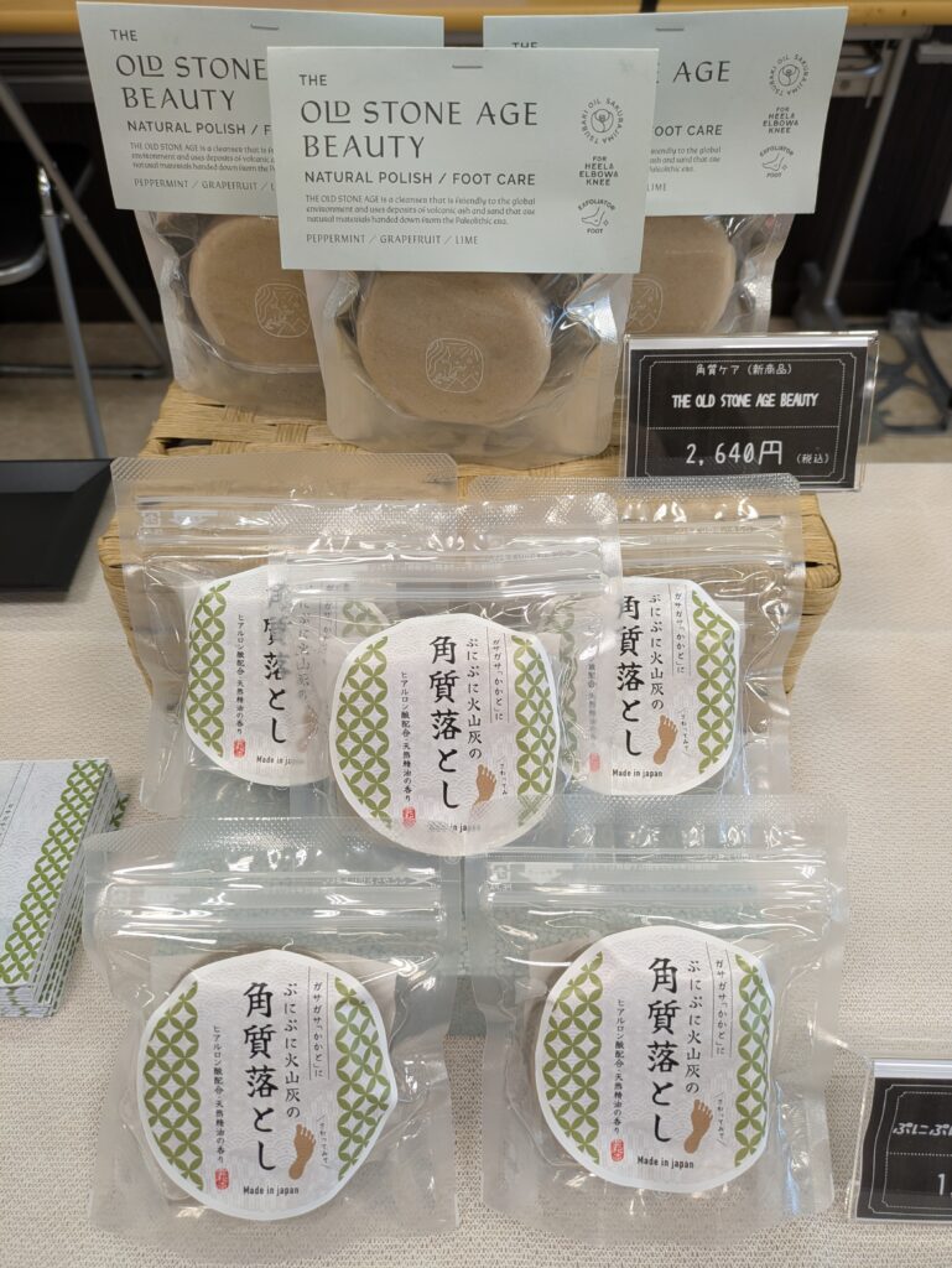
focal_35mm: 25
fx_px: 916
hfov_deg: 54.9
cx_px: 476
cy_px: 634
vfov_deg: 69.4
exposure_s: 1/100
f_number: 1.89
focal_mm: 5.43
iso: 52
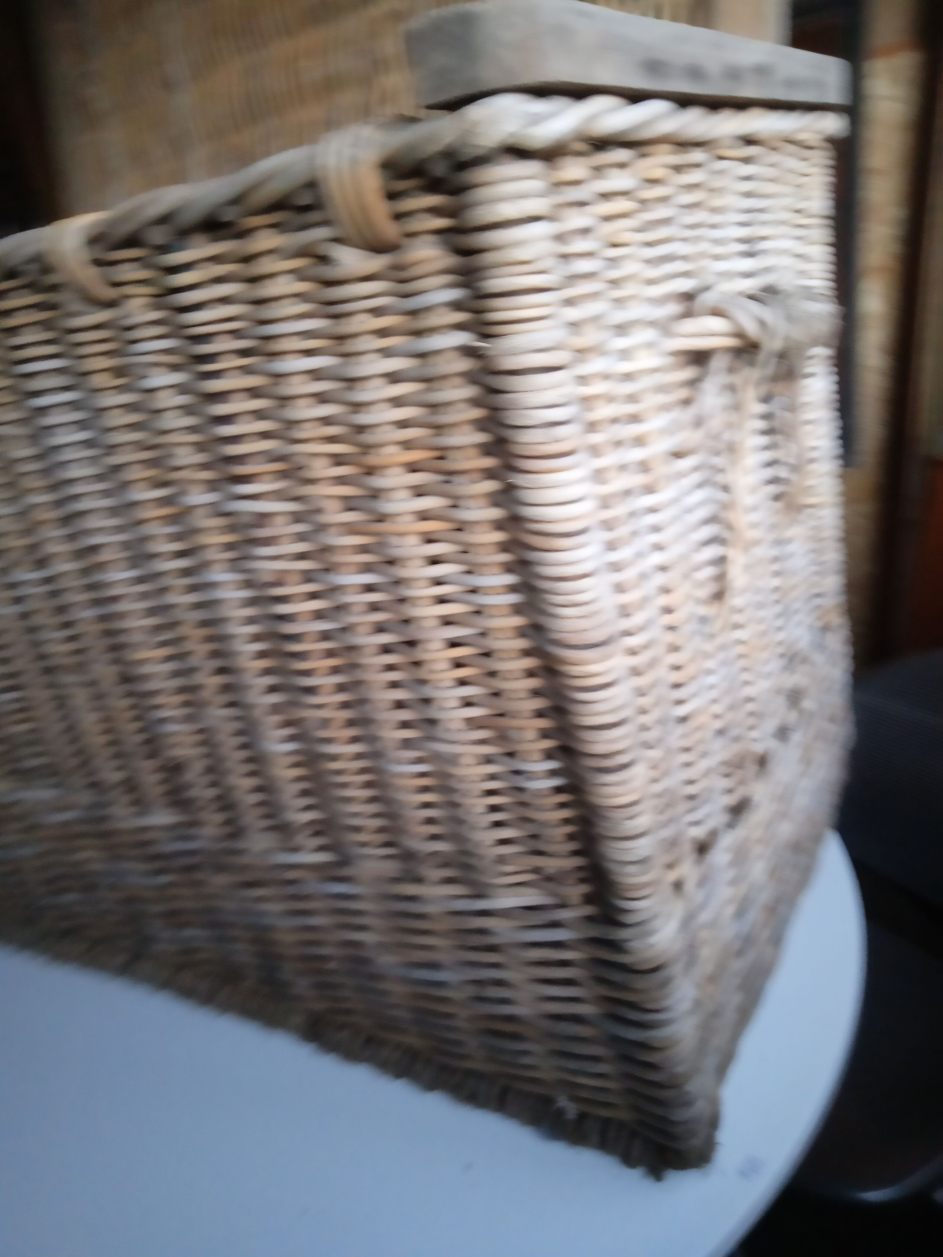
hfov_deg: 53.1
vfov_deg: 67.3
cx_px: 472
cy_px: 628
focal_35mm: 26
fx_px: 944
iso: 849
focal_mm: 3.46
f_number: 2.2
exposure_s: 1/20
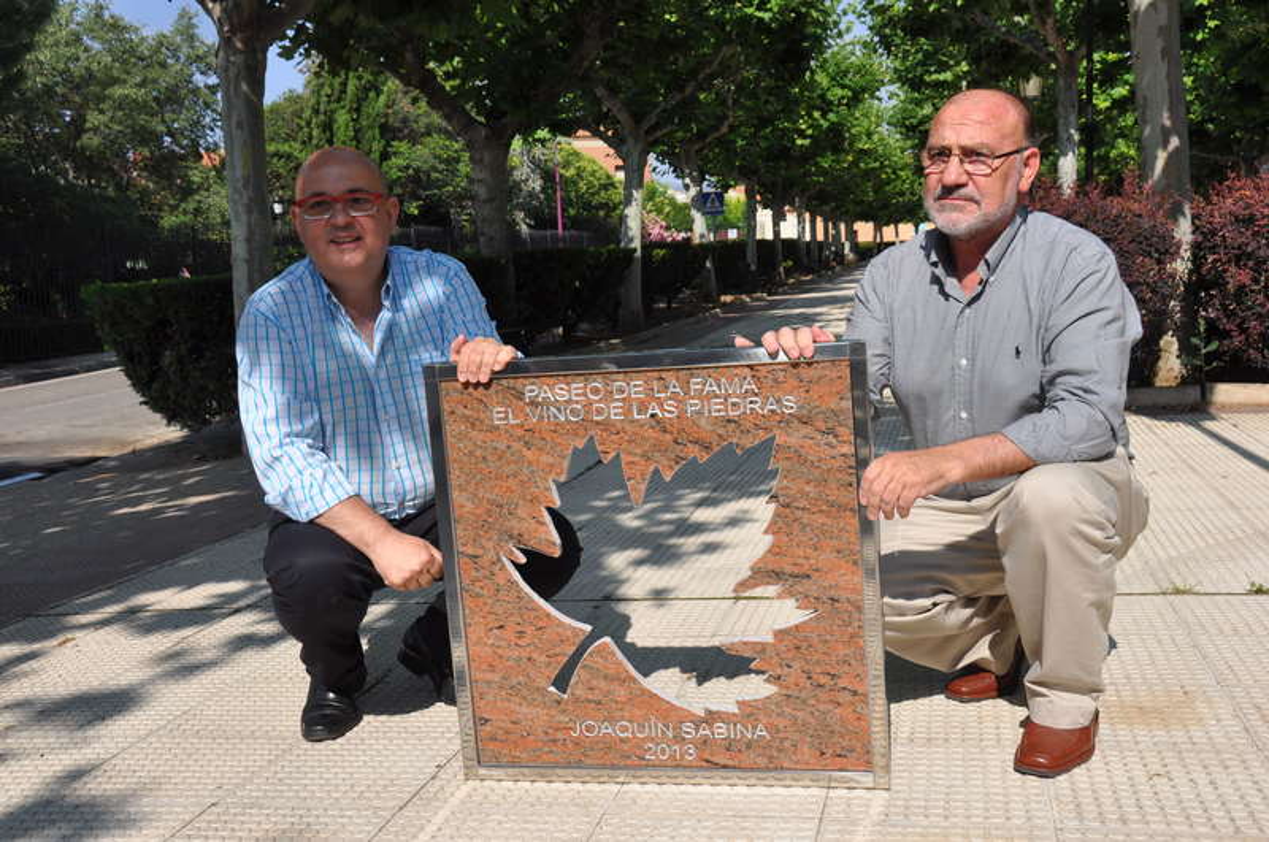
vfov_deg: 34.1
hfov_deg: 49.6
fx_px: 1373
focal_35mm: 39
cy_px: 421
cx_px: 634
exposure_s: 1/400
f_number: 10
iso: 200
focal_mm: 26
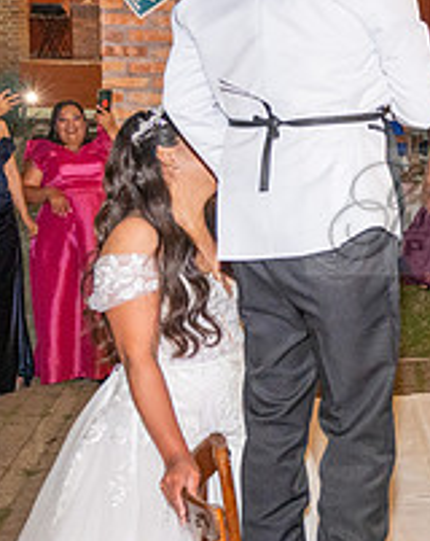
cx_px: 540
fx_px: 1213
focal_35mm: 76
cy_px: 211
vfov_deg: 25.1
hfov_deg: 18.8
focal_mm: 28
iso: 2500
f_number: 5
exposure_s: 1/80
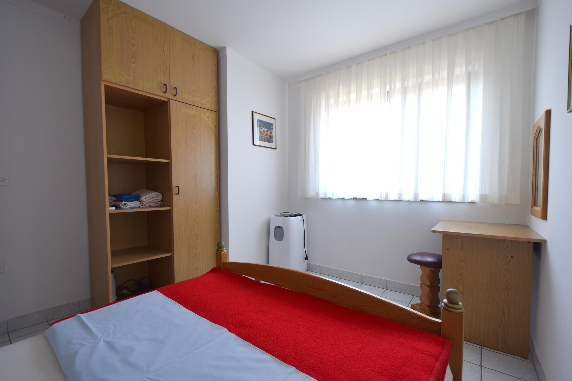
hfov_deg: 100.4
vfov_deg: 77.3
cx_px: 286
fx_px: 238
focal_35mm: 15
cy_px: 190
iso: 200
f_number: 4.5
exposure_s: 1/80
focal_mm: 10
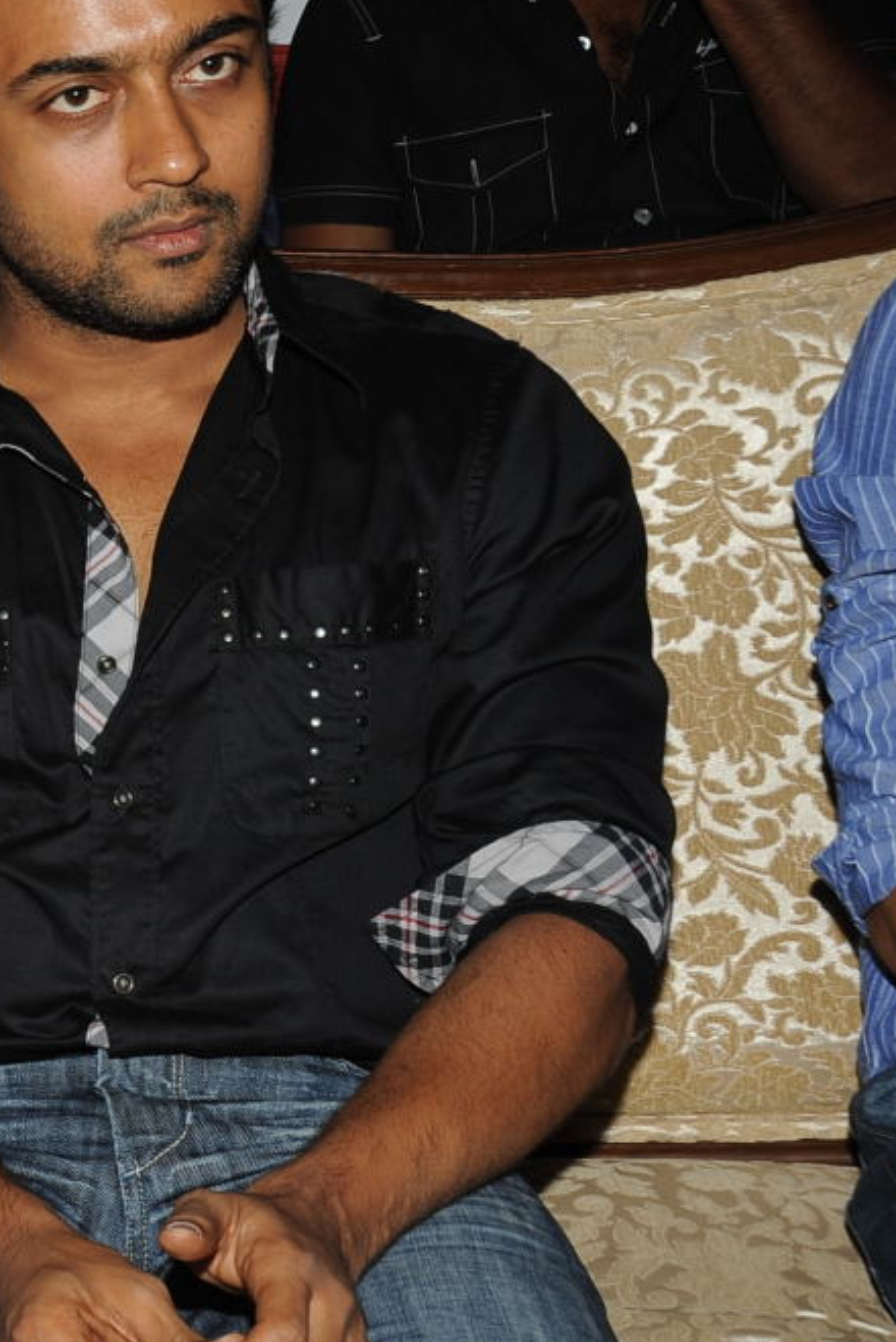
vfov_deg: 21.0
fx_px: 3617
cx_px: -607
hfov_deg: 13.0
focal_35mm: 97
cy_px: 728
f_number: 10
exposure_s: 1/125
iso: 200
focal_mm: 40
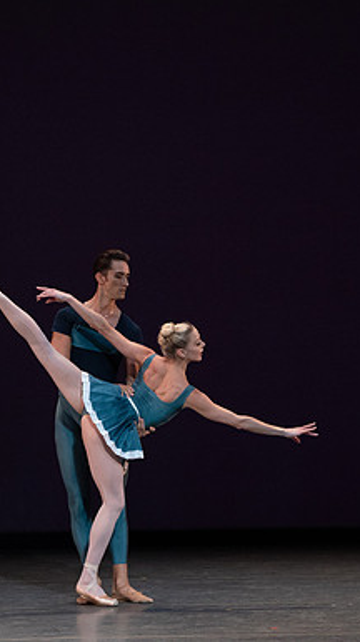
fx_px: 7975
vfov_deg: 4.6
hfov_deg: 2.6
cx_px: 253
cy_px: 321
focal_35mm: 469
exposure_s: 1/400
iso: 5000
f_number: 8
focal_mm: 297
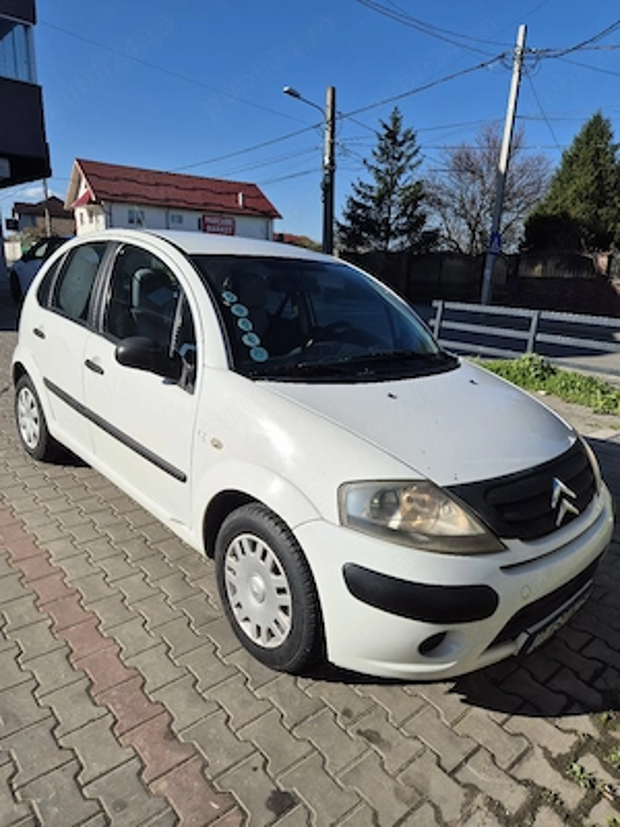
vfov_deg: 73.9
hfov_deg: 58.9
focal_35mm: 23
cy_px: 414
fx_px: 549
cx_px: 310
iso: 25
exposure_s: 1/3333
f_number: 1.8
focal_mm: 5.4
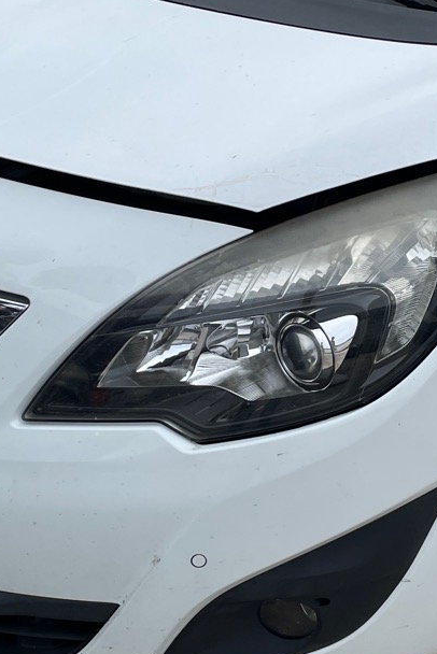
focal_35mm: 80
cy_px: 276
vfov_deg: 25.3
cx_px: 454
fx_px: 1455
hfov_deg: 16.7
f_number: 1.6
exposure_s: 1/2506
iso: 32
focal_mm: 4.2
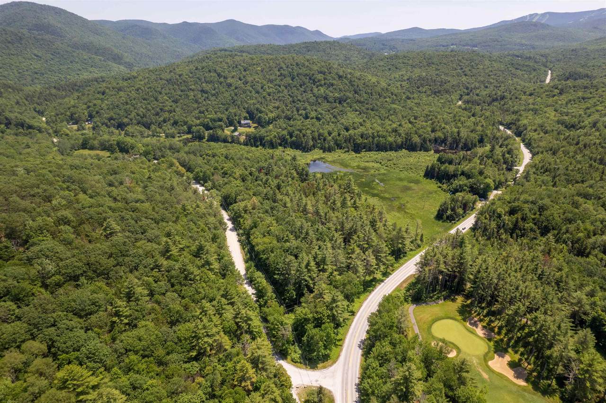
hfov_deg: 78.6
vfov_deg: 57.2
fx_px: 370
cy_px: 202
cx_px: 303
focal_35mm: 22
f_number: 2.8
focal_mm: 8.38
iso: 120
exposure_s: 1/180
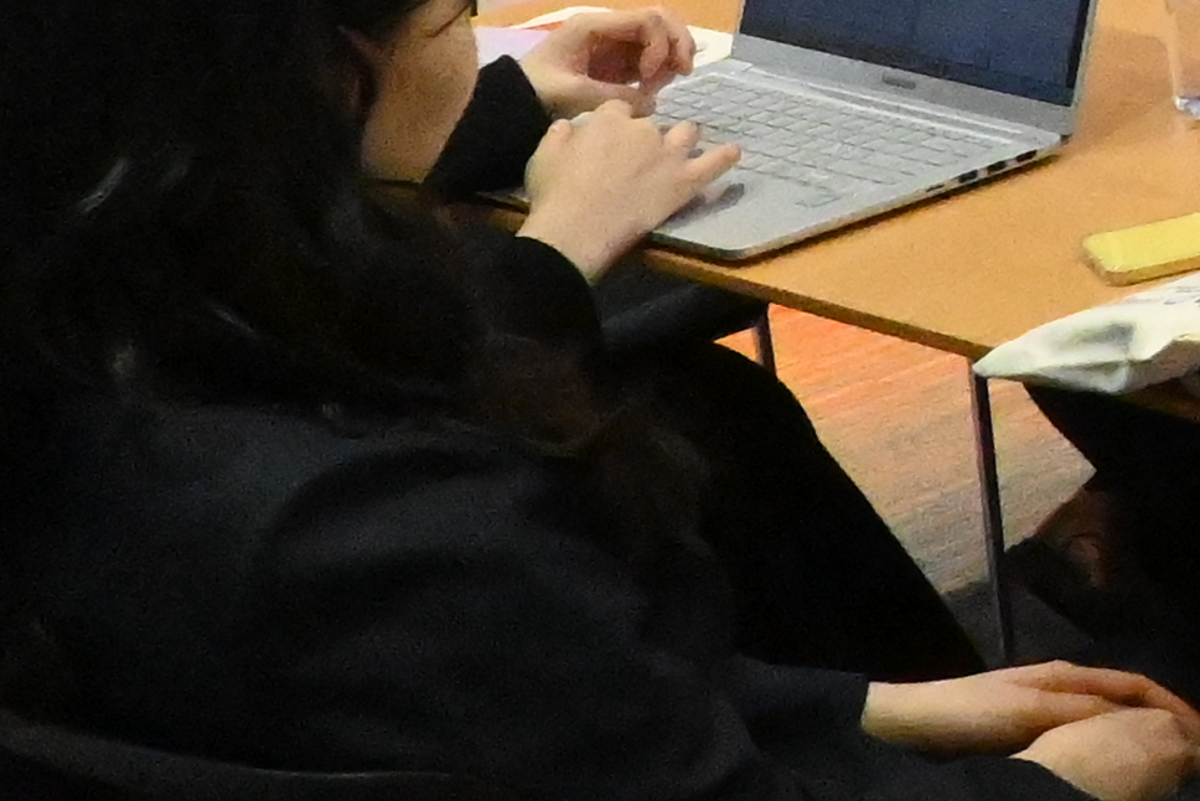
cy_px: -616
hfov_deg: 11.7
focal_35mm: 138
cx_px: 3016
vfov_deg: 9.5
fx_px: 4601
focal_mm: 16
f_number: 7.1
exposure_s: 1/250
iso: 11400
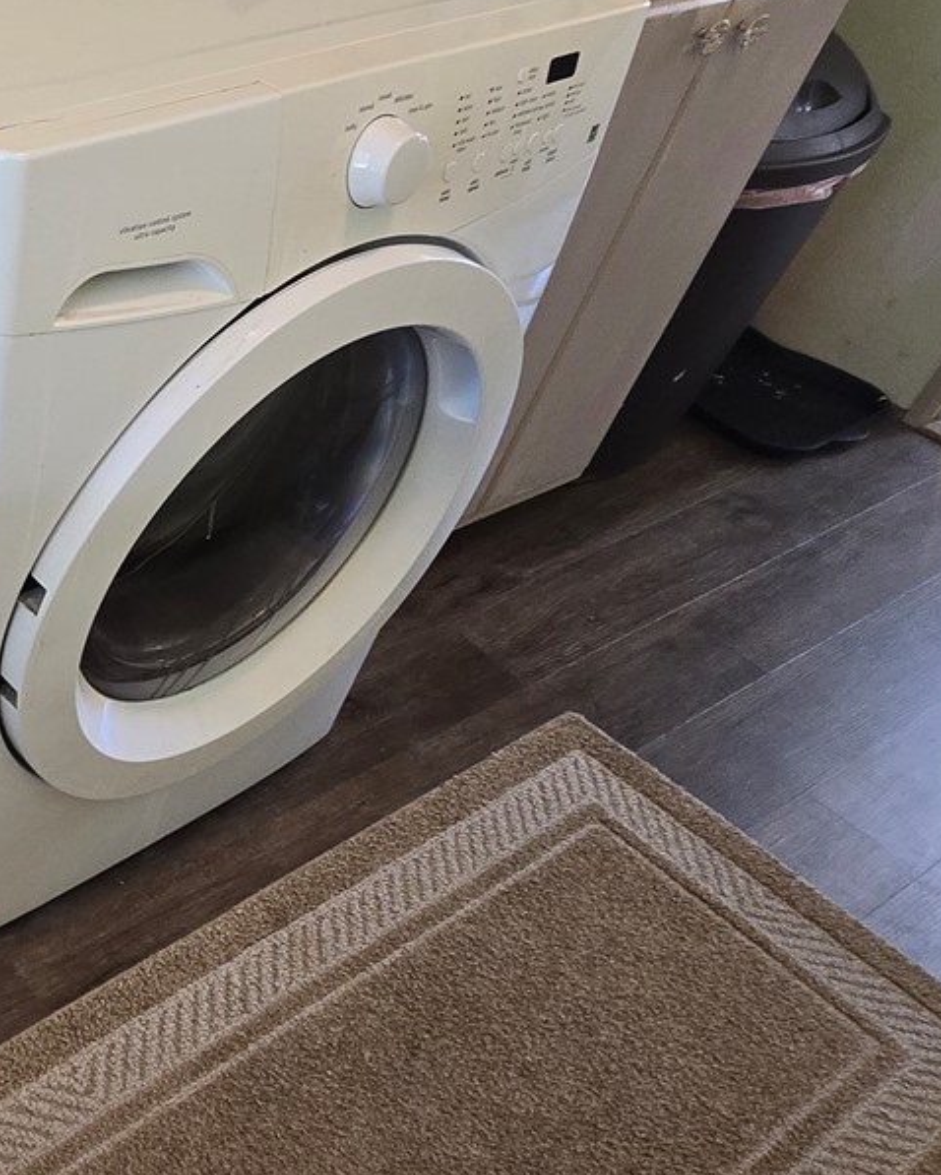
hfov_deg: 34.9
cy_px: 604
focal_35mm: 34
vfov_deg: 52.8
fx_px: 1183
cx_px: -175
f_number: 2.2
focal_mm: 2.2
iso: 200
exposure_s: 1/60
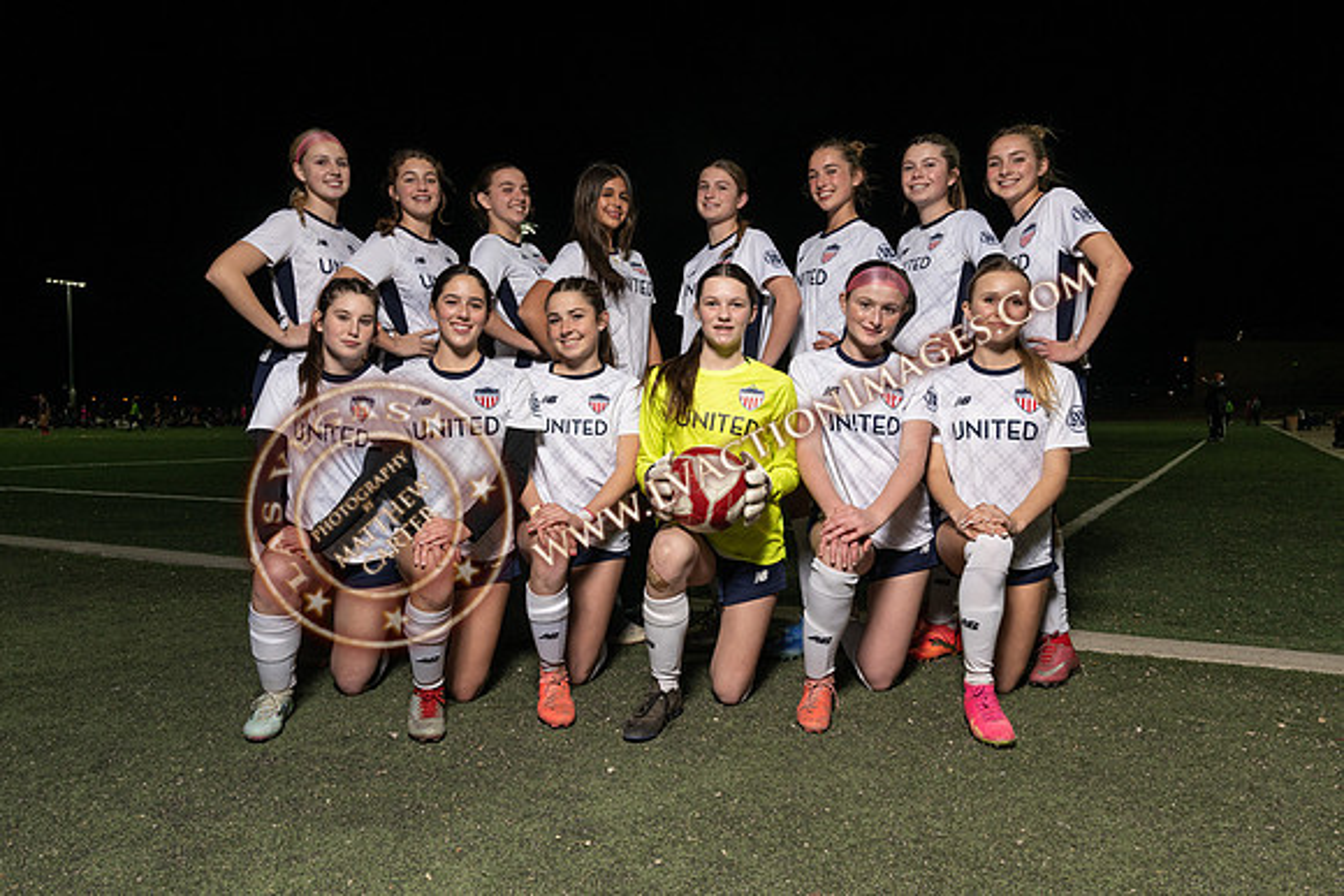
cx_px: 679
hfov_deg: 67.2
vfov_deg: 47.8
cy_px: 428
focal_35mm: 27
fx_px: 1011
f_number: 8
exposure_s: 1/80
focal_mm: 24
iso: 320
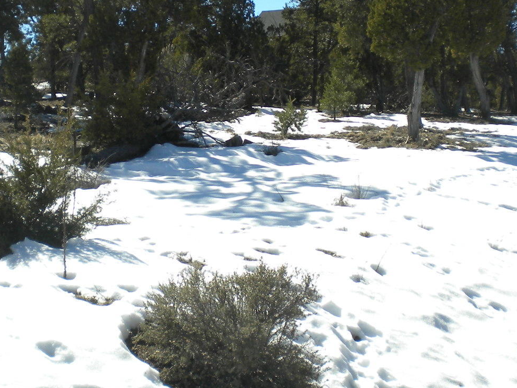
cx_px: 258
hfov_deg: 26.7
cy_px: 141
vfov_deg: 20.1
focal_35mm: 73
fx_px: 1090
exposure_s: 1/573
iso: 80
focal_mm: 6.3
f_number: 4.6
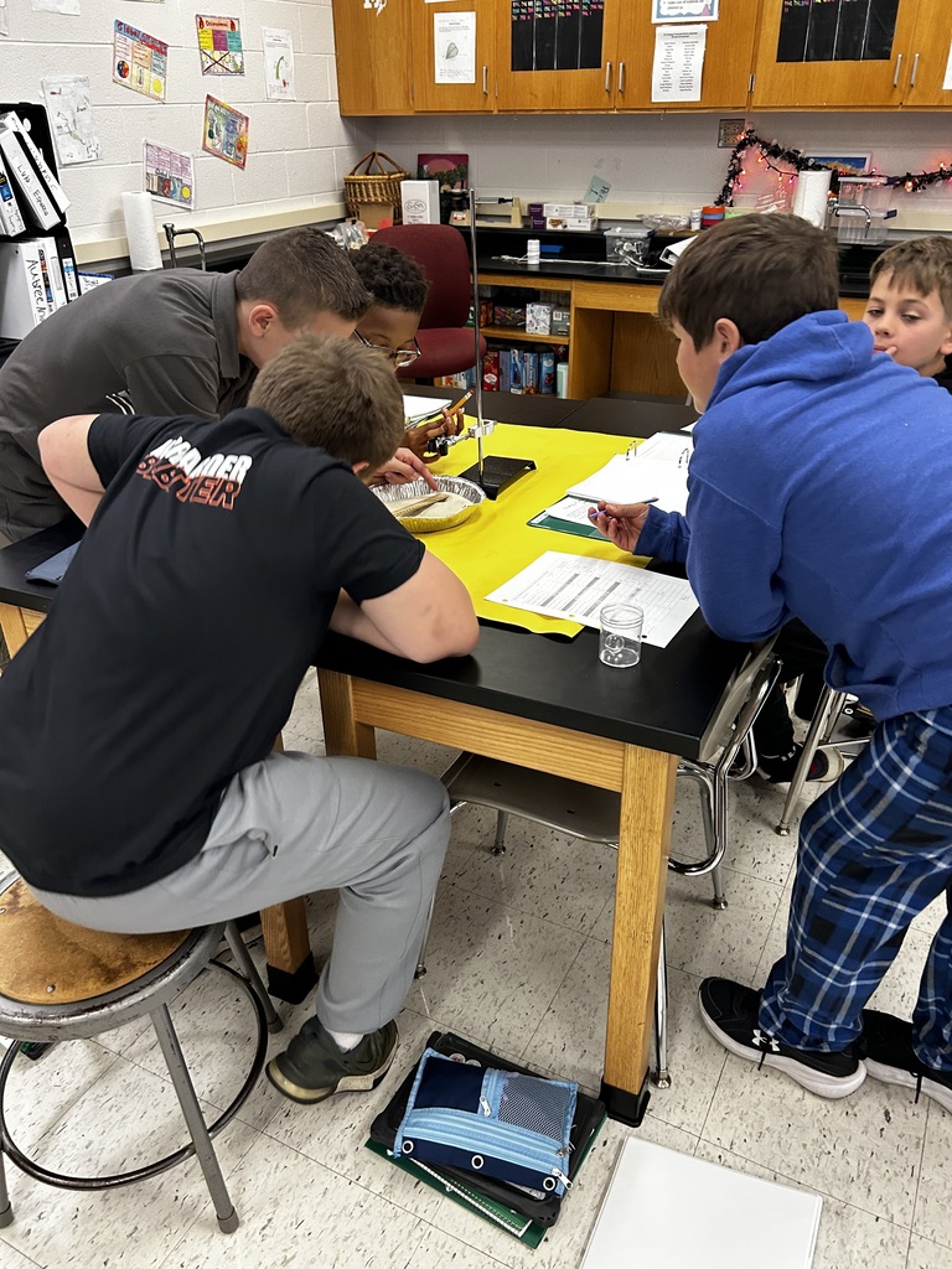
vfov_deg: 67.3
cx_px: 476
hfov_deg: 53.1
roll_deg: +1.0
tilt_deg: -28.7
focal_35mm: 26
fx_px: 953
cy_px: 634
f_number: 1.5
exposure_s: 1/60
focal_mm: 5.7
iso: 250
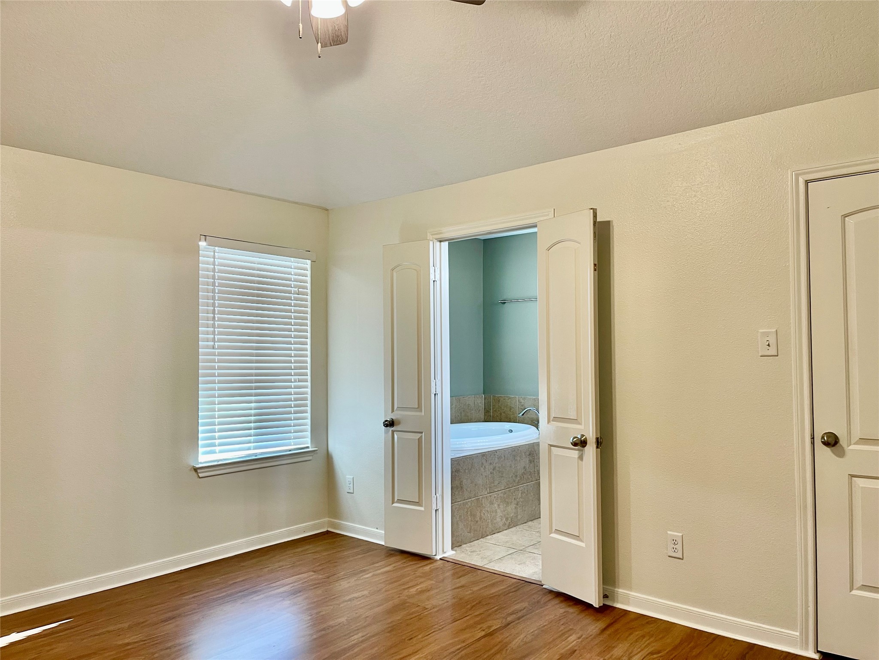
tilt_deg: +1.6
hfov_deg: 69.4
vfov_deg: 54.9
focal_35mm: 25
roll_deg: +0.3
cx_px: 440
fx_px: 635
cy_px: 330
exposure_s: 1/60
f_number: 1.6
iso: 80
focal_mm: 5.1
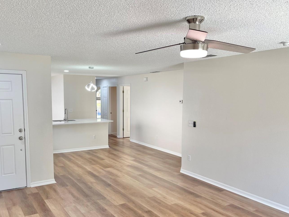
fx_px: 259
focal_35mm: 31
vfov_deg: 45.3
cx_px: 140
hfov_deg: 58.3
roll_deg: -1.0
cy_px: 123
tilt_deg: -6.8
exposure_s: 1/120
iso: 50
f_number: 1.6
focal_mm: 5.1
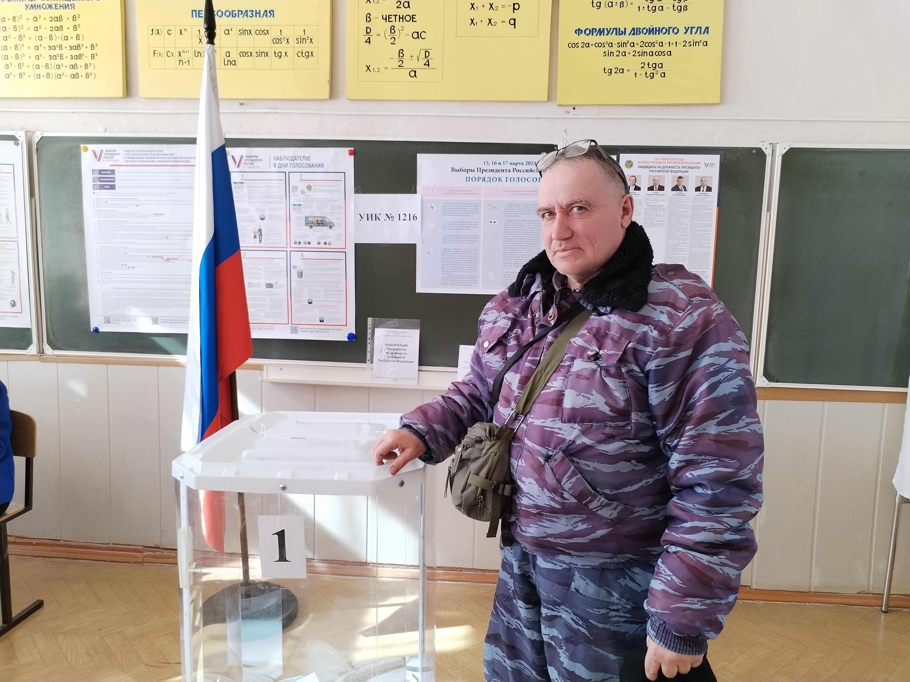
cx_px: 455
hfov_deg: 61.7
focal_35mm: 29
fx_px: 762
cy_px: 341
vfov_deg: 48.2
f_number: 1.8
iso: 187
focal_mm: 4.75
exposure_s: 1/100
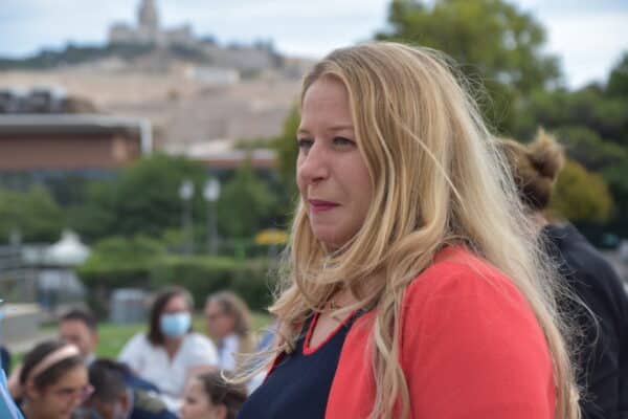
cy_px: 210
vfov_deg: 12.2
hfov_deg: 18.2
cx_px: 314
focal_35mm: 112
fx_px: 1962
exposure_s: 1/250
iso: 200
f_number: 6.3
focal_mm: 75
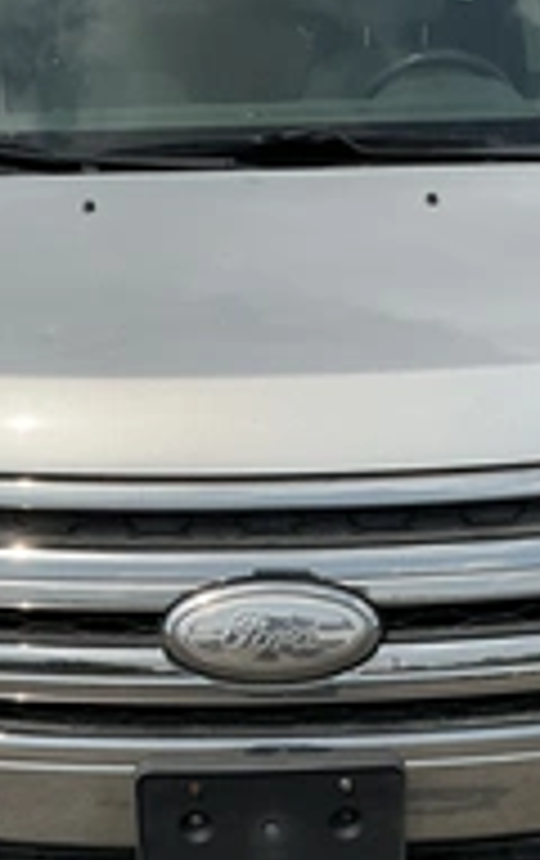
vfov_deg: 32.3
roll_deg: -0.7
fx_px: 1454
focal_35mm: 62
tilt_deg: -23.2
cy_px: 639
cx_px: 234
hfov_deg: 21.0
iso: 25
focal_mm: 3
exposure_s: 1/3534
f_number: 1.8
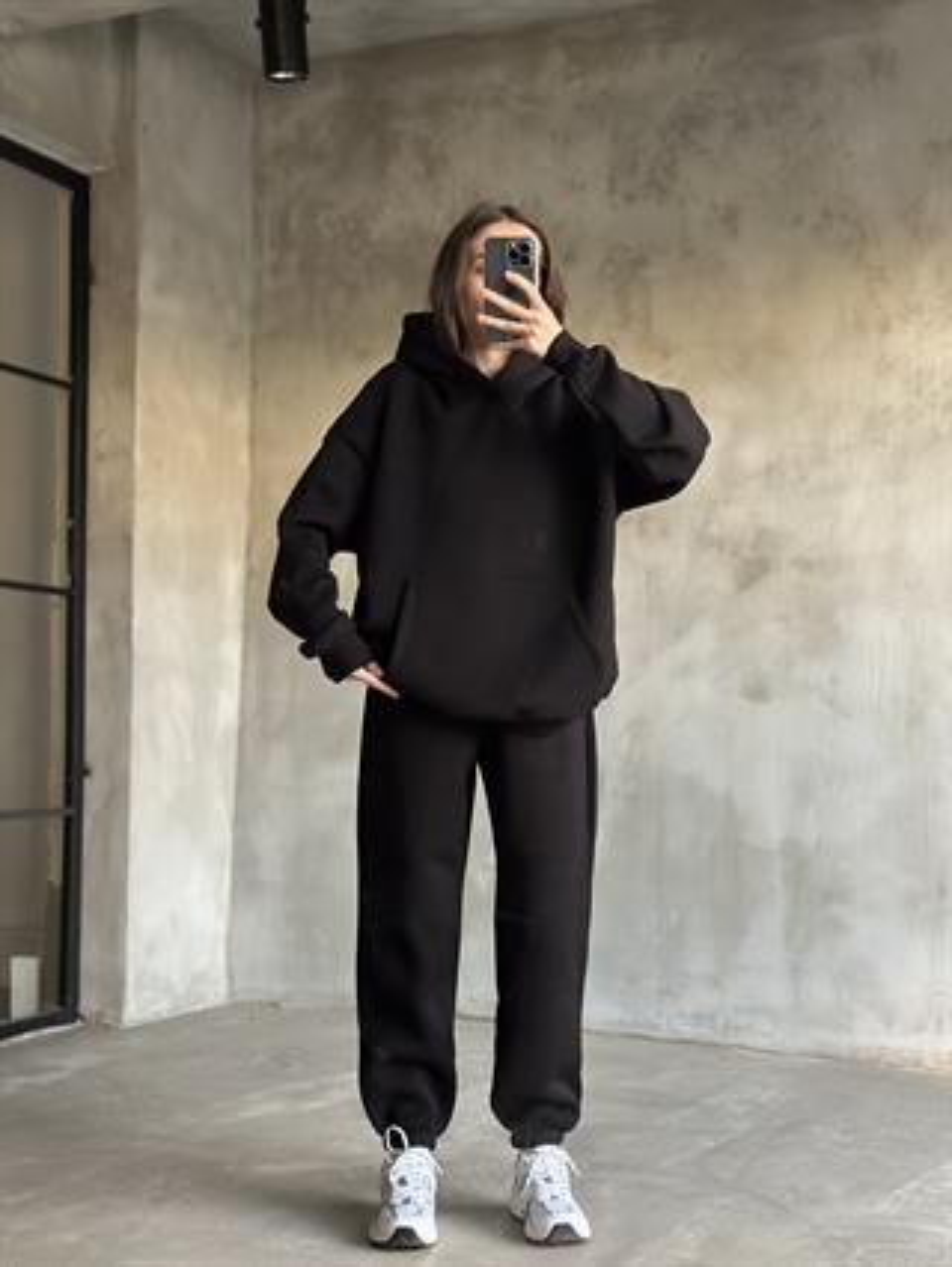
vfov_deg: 39.6
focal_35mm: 48
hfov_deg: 30.3
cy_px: 634
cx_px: 476
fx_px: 1758
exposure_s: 1/50
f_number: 1.78
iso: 400
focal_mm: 6.86
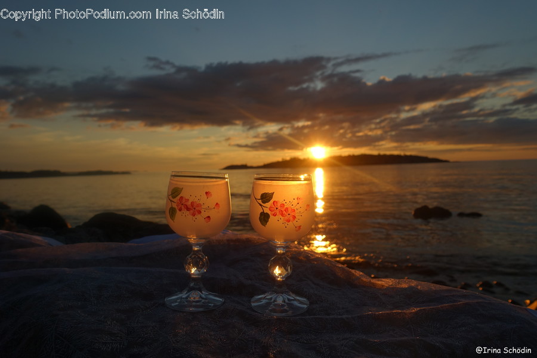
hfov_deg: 73.7
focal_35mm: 24
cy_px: 179
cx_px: 268
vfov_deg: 53.1
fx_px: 358
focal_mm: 8.8
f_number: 4
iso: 125
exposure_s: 1/160
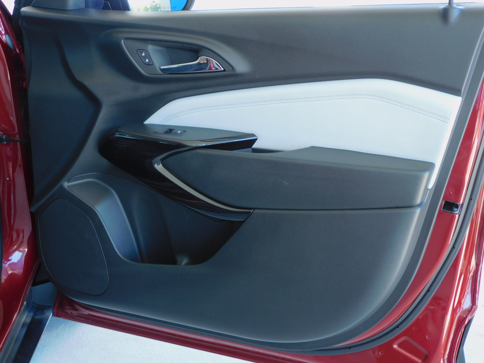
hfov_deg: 42.1
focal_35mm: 45
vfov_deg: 32.2
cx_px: 242
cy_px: 182
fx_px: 629
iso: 125
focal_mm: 8.1
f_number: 4
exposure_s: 1/40
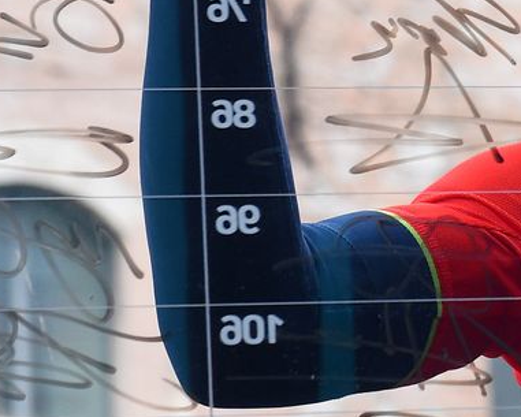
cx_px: 584
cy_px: 51
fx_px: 3193
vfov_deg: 7.5
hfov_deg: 9.2
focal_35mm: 207
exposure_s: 1/1000
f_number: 7.1
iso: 1600
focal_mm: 70
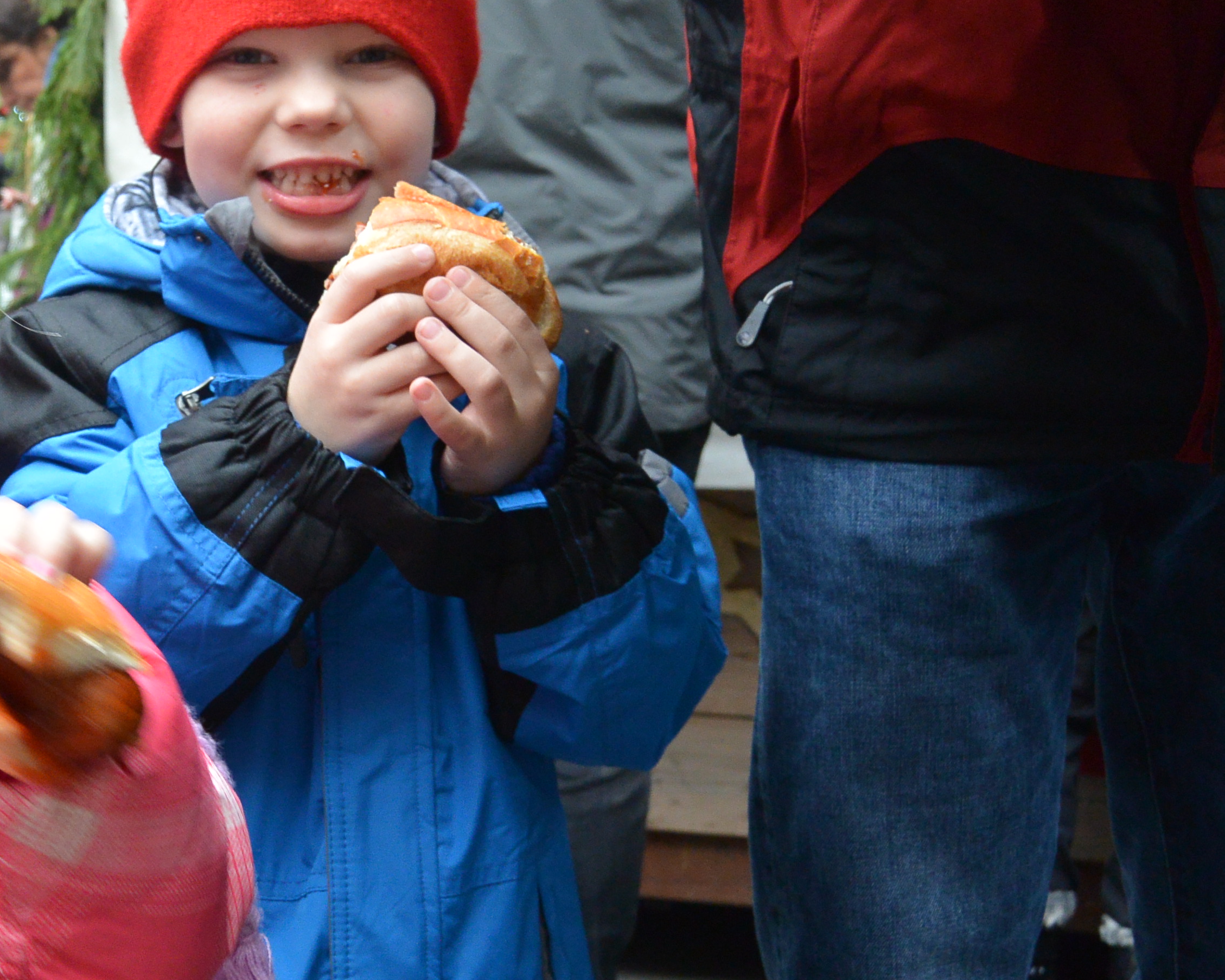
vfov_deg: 26.2
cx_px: 207
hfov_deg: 31.5
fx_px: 2103
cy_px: 496
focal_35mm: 58
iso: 500
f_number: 4
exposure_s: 1/125
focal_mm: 13.5
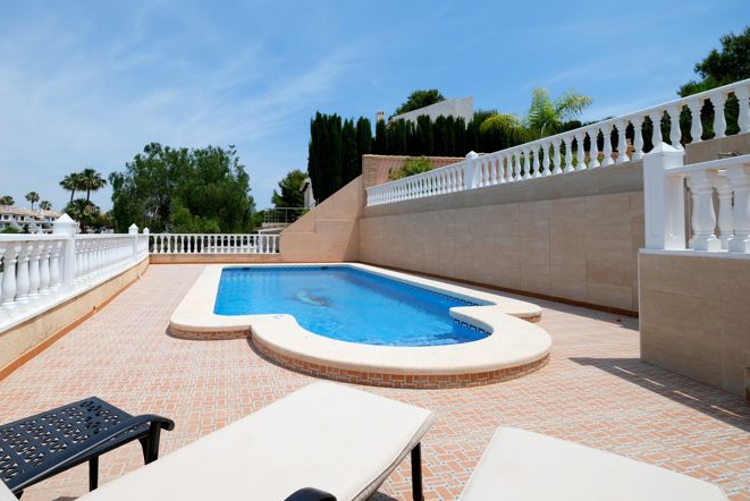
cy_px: 245
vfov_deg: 73.9
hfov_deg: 96.6
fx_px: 334
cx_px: 357
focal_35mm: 16
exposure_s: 1/400
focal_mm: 10
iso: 160
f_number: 8
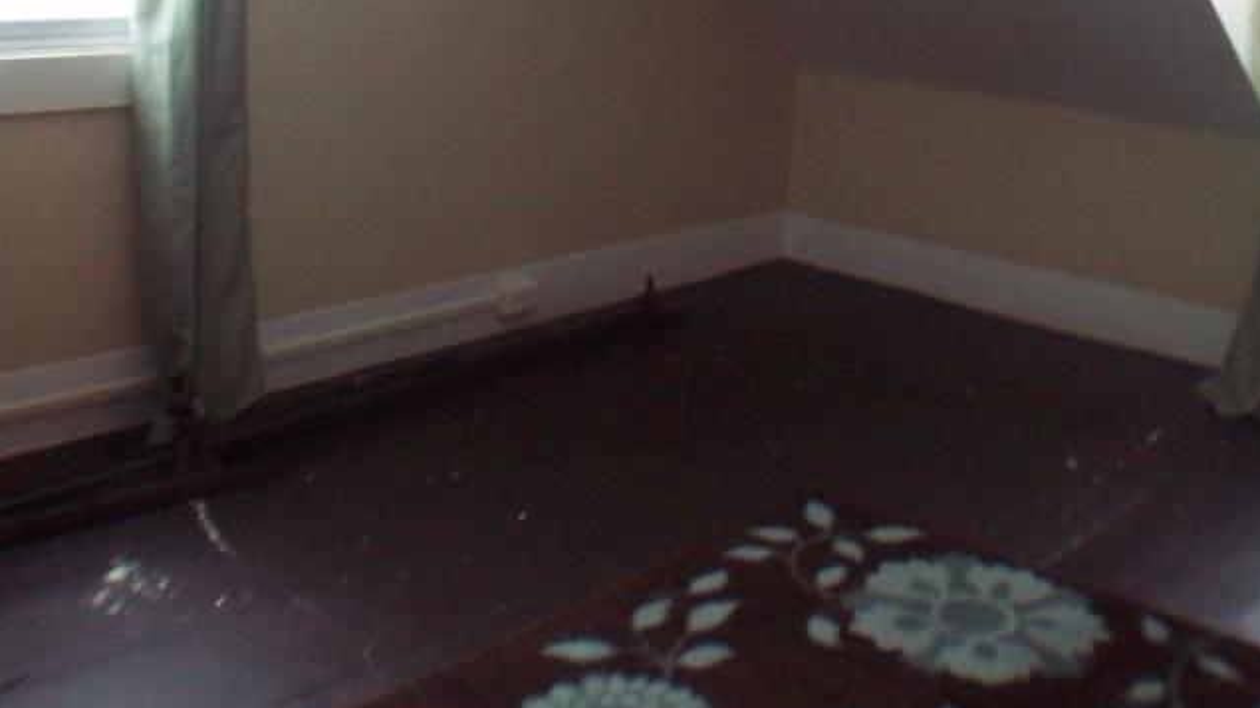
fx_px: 2171
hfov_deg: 32.2
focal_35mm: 65
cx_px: 776
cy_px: 27
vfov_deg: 18.1
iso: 200
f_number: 2.8
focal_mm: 6.2
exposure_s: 1/8
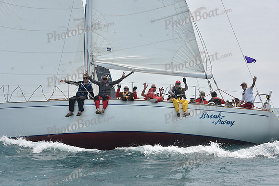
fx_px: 791
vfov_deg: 13.4
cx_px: 140
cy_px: 93
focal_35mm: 102
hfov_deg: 20.0
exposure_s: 1/800
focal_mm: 102
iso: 250
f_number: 10
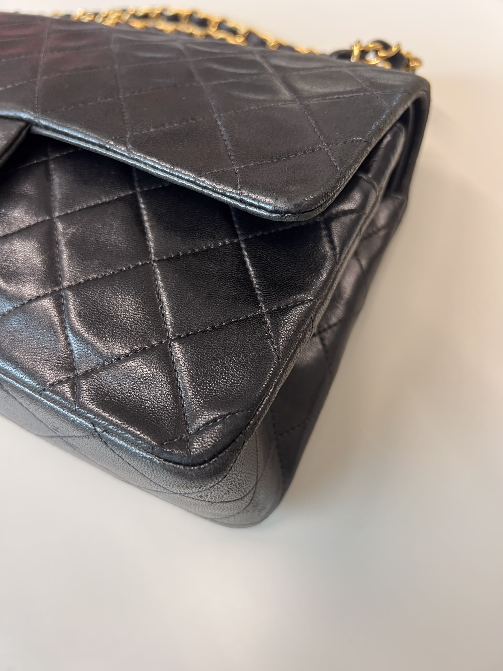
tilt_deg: -62.1
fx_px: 504
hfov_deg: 53.1
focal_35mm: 26
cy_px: 336
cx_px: 252
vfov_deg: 67.3
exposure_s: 1/50
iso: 80
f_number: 1.5
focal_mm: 5.7
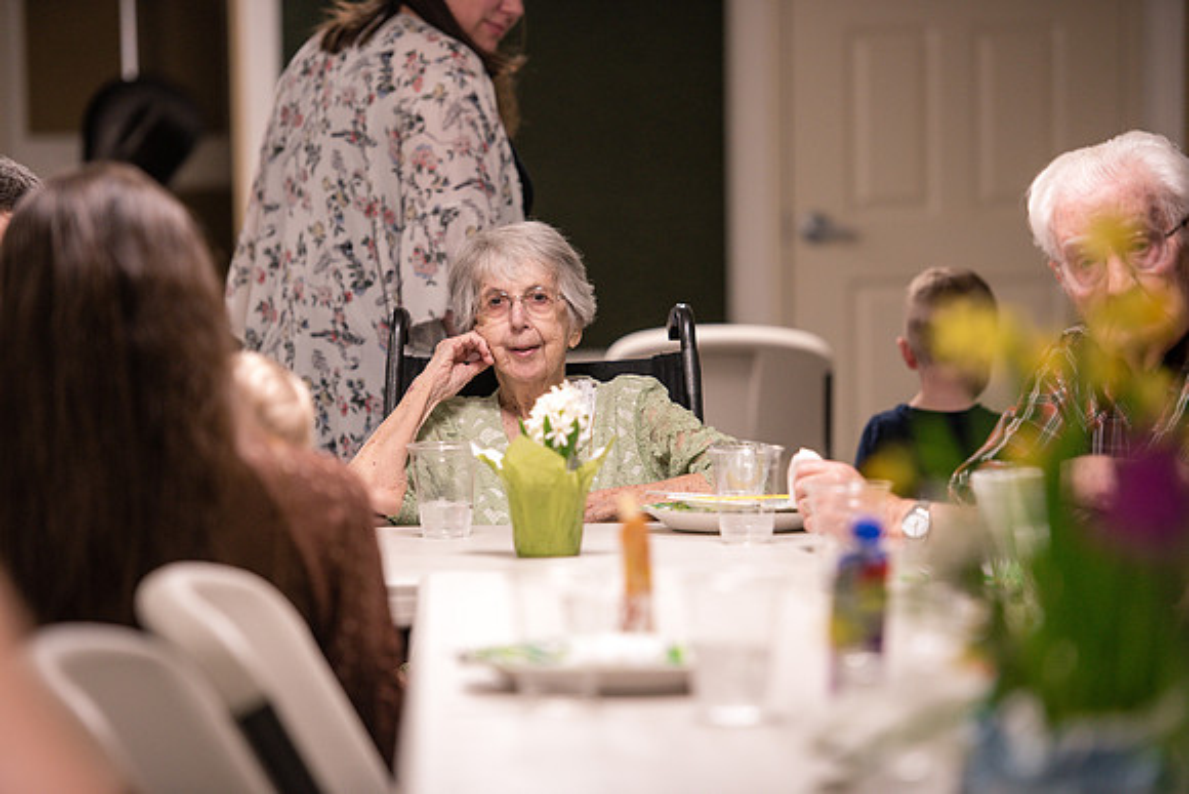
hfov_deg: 14.2
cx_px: 594
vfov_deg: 9.5
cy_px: 397
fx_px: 4790
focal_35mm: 145
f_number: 2.8
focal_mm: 145
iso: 1000
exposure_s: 1/100
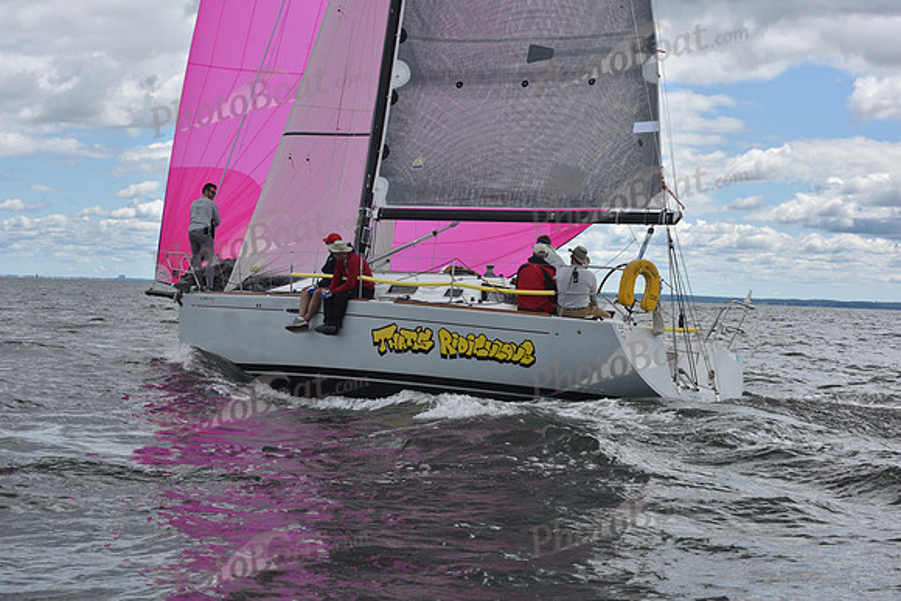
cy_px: 300
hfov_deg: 28.8
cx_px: 450
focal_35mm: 70
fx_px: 1752
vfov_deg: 19.5
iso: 250
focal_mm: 70
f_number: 9
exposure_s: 1/800
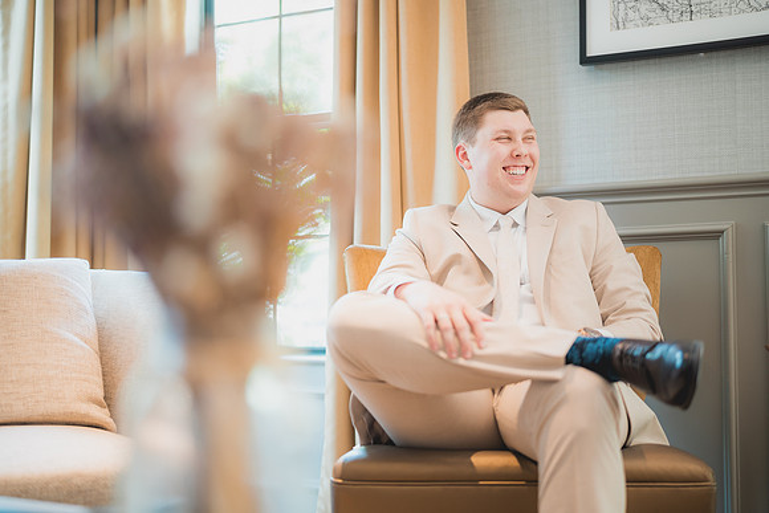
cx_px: 384
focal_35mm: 50
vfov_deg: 27.0
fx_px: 1068
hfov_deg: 39.6
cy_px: 256
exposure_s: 1/80
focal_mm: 50
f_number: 1.4
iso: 200
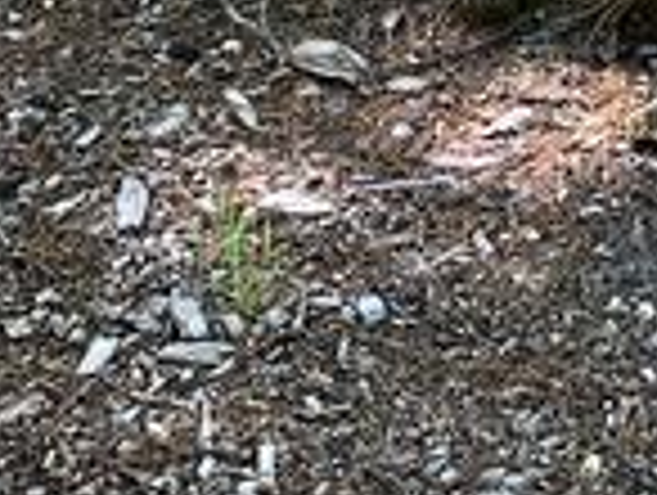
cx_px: 1280
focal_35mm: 166
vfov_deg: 7.9
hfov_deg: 10.9
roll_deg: -1.4
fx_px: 3156
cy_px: -900
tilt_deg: -11.7
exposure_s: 1/122
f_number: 1.8
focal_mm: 4.25
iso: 32
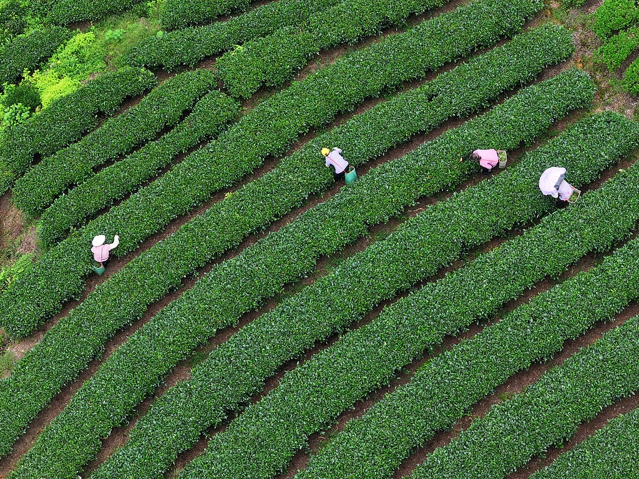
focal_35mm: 166
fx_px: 3064
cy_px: 240
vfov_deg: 8.9
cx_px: 320
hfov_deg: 11.9
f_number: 3.4
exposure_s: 1/159
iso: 100
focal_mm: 30.71
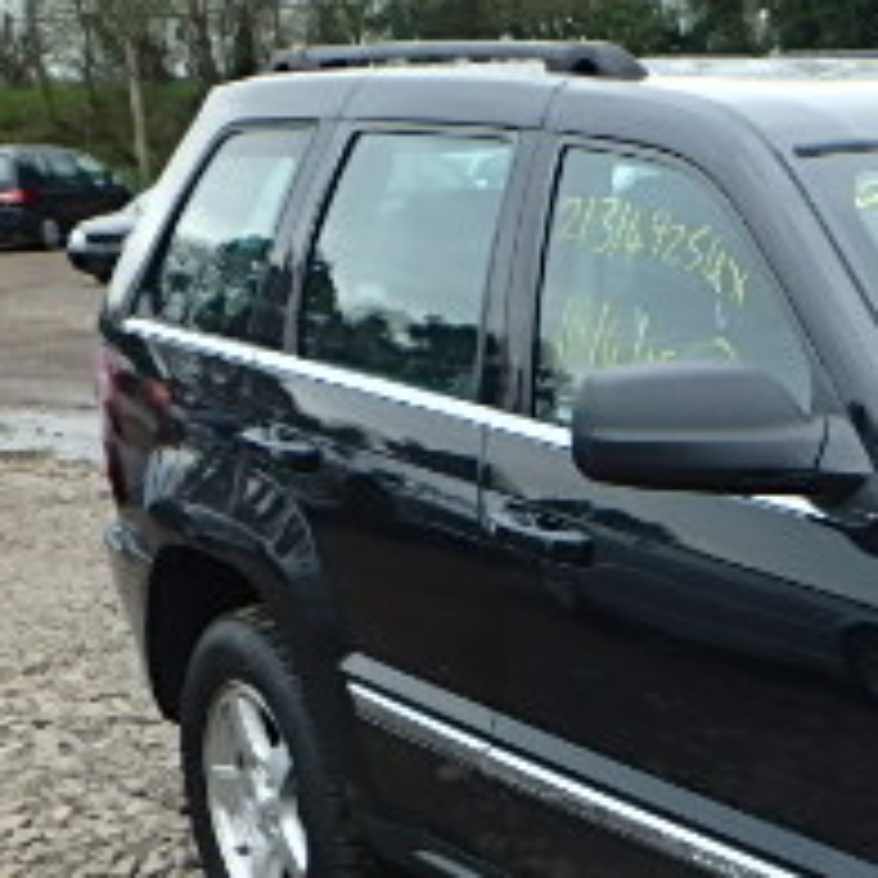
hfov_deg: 18.3
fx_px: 2410
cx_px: 1324
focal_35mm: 84
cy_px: 801
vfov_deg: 20.2
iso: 125
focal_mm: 5.2
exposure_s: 1/200
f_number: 4.6
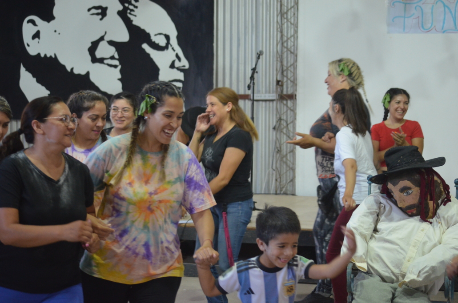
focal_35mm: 93
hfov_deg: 22.0
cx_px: 229
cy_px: 152
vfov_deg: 14.6
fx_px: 1181
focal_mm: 62
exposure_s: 1/125
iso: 1600
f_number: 4.2
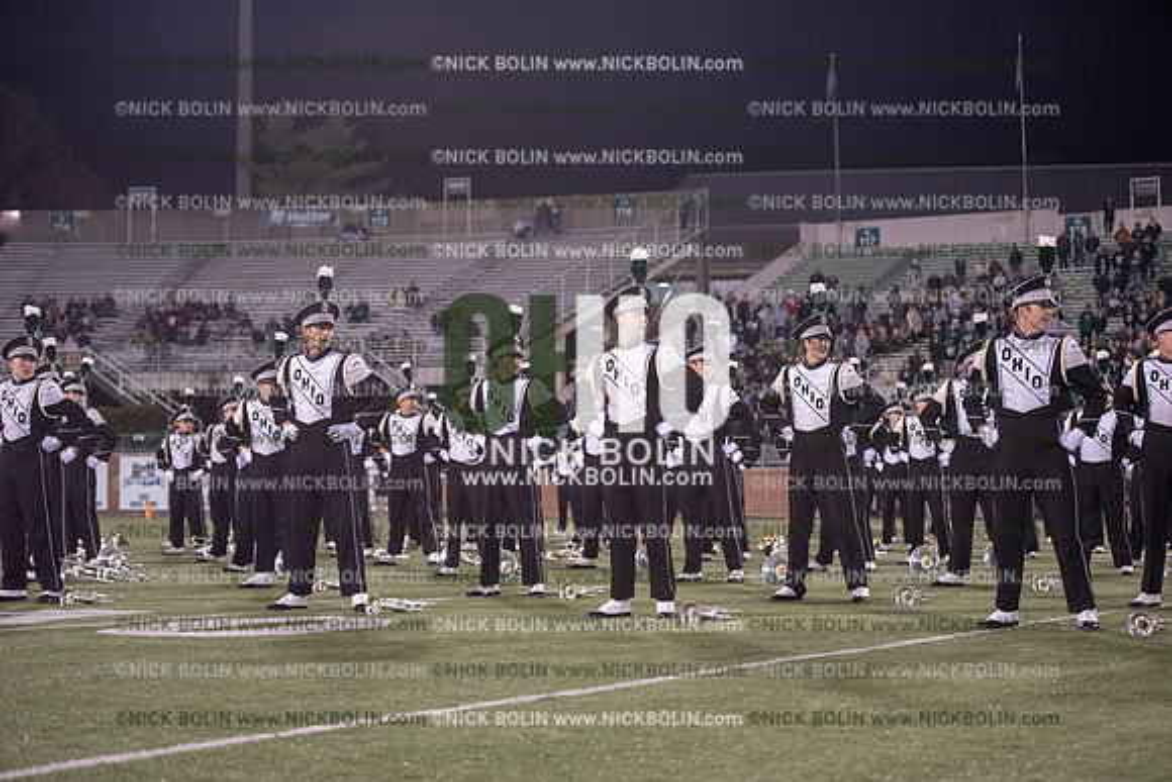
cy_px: 391
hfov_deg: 28.8
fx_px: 2279
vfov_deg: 19.5
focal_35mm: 70
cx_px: 586
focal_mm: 70
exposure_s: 1/1250
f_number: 3.2
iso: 5000
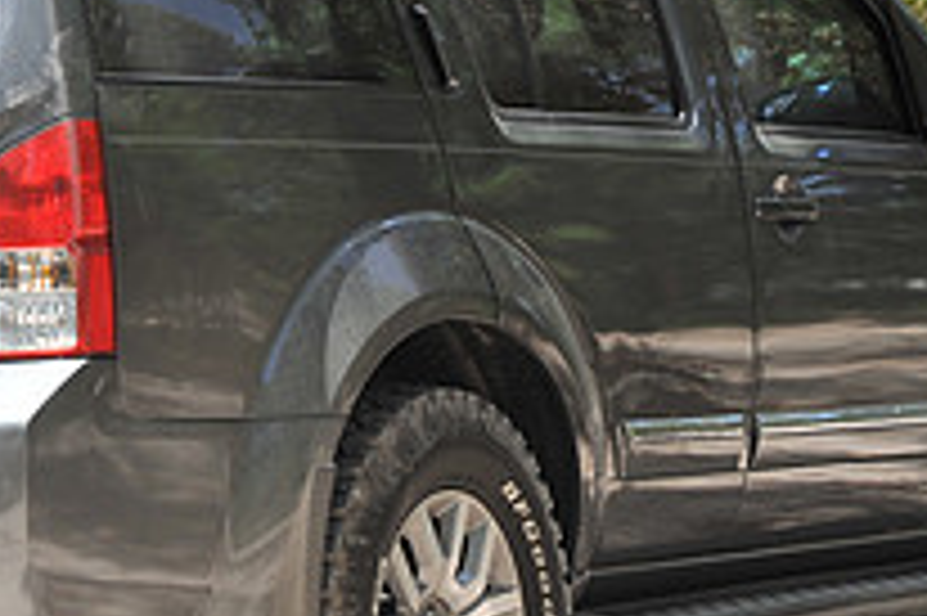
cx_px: 171
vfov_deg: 6.2
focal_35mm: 220
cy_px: 297
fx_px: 5660
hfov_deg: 9.3
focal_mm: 78
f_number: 9
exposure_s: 1/250
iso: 200
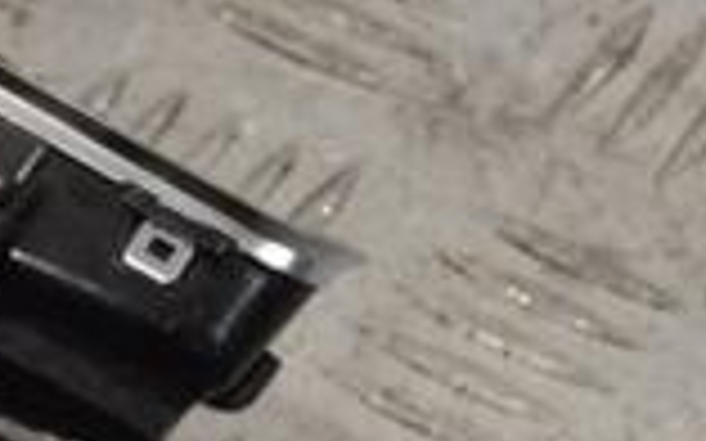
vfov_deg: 4.1
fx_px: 6173
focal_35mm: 321
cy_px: 387
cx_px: -450
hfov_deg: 6.4
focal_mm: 55
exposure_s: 1/250
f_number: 8
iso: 3200
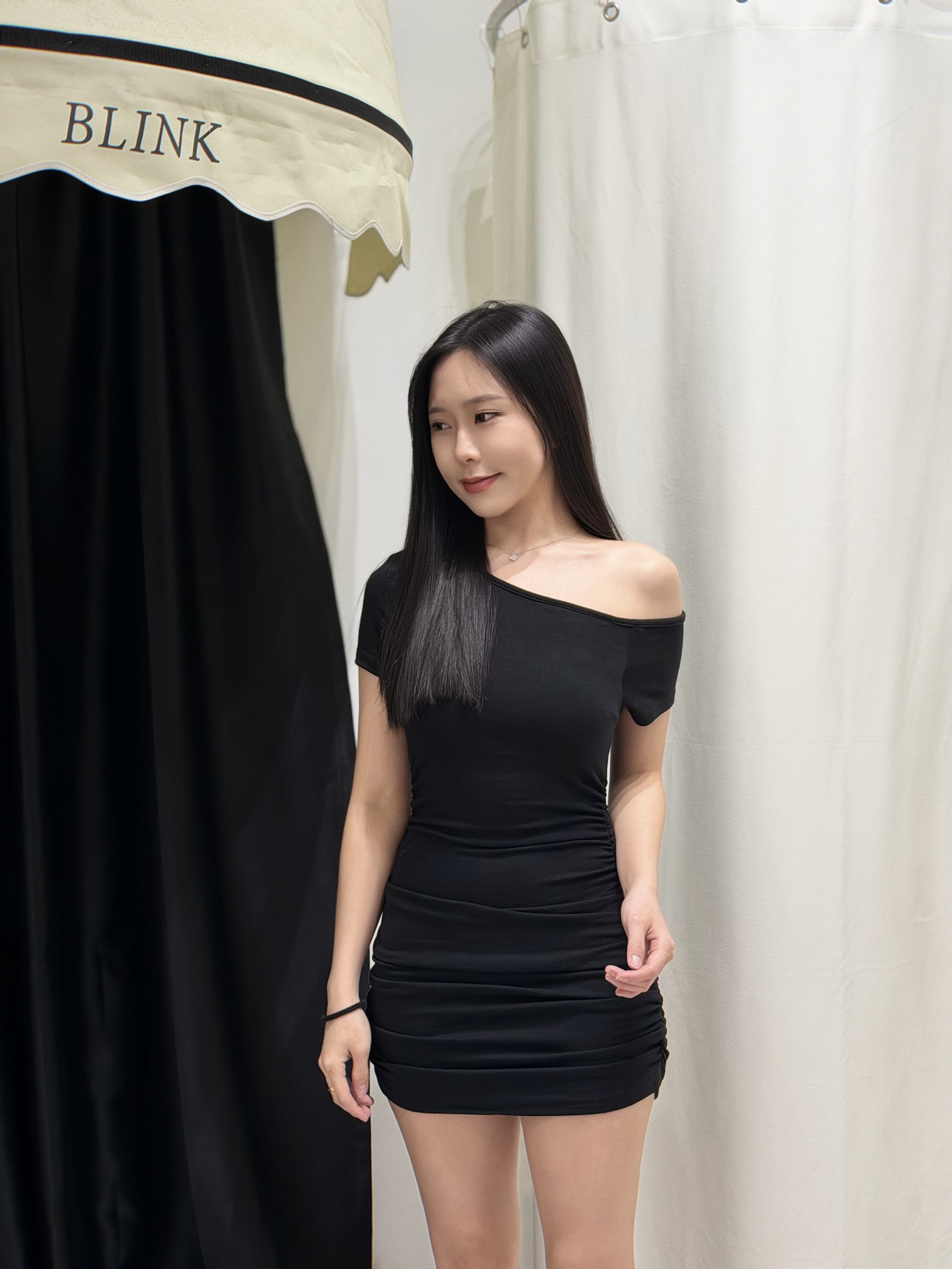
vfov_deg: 39.7
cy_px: 634
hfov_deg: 30.3
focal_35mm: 48
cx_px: 476
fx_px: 1760
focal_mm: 6.76
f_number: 1.78
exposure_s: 1/50
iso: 64
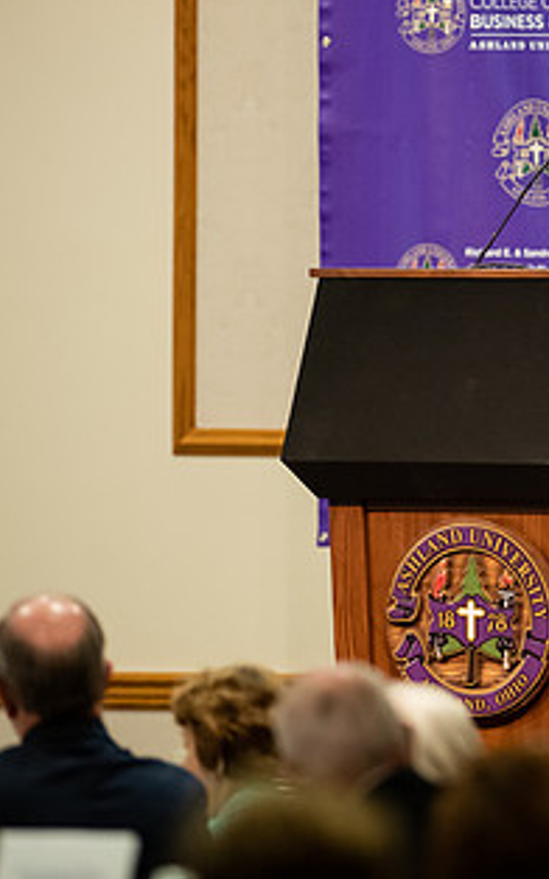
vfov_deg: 3.7
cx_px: 625
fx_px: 13538
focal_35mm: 565
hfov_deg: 2.3
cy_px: 346
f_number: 2.8
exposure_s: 1/200
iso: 2500
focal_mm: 300
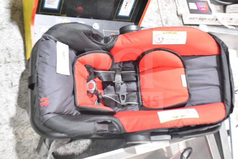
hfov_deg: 42.3
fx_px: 307
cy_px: 80
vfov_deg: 29.0
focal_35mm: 46
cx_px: 119
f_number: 4.2
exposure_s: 1/50
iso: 2000
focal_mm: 31
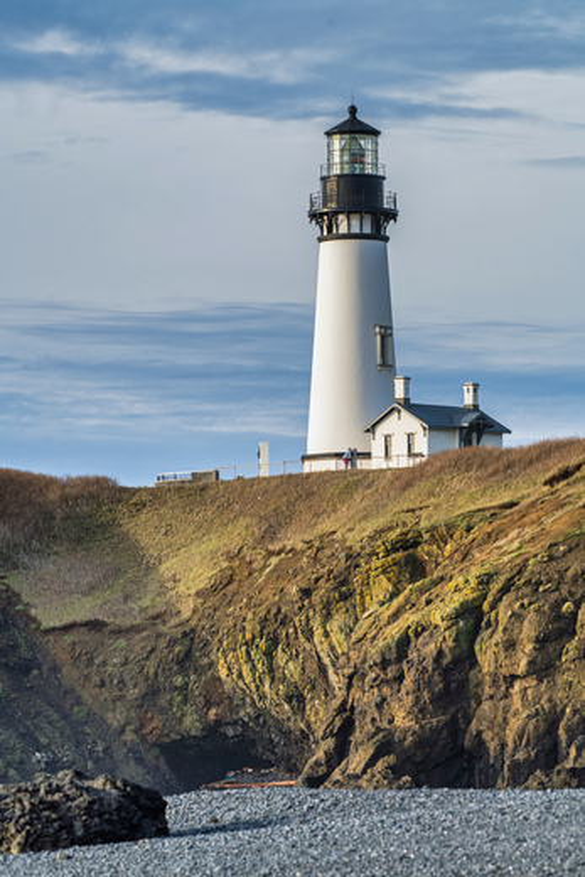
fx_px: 4871
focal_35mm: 200
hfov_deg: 6.9
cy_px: 438
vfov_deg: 10.3
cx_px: 292
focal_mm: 200
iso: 640
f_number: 8
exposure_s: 1/1000
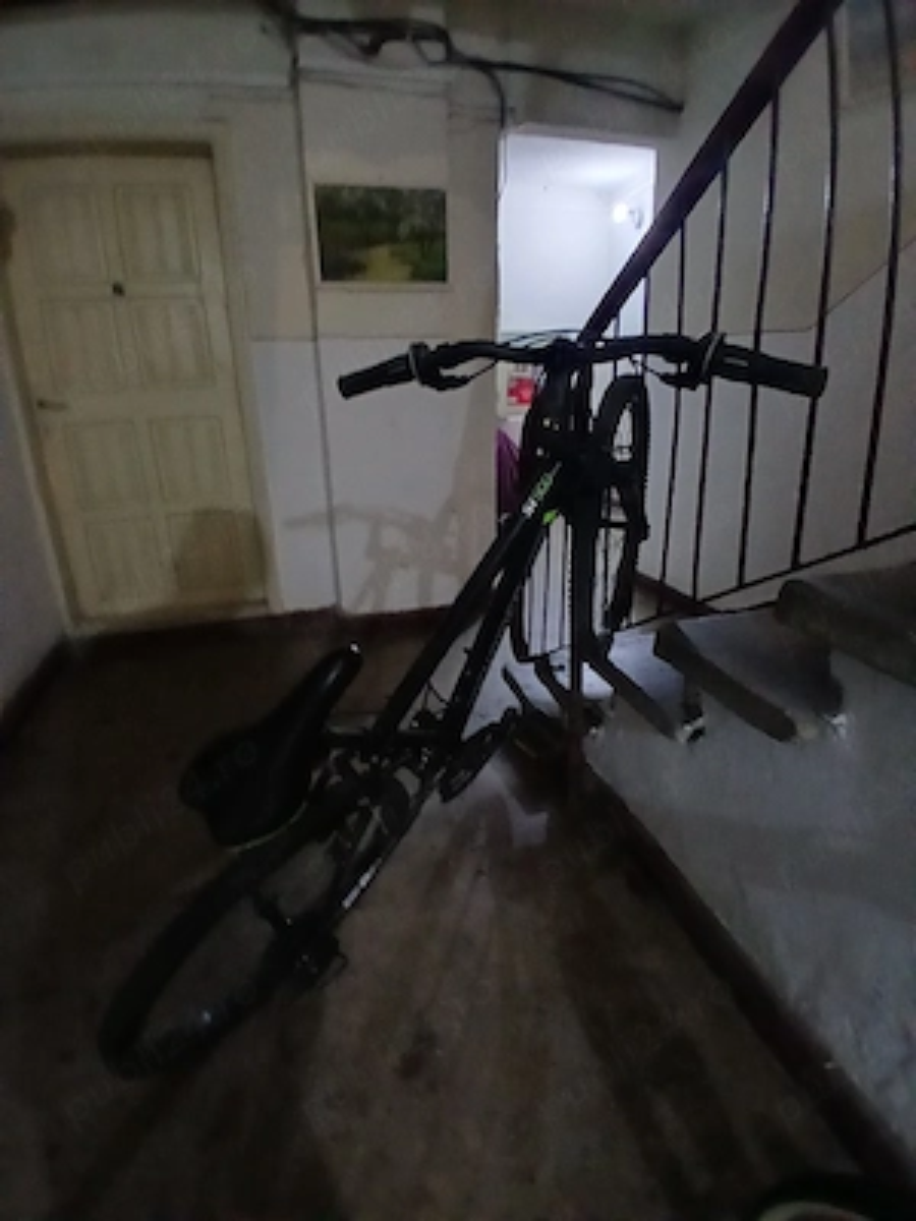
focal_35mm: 17
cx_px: 458
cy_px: 610
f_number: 2.2
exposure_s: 1/25
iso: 640
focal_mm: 1.4
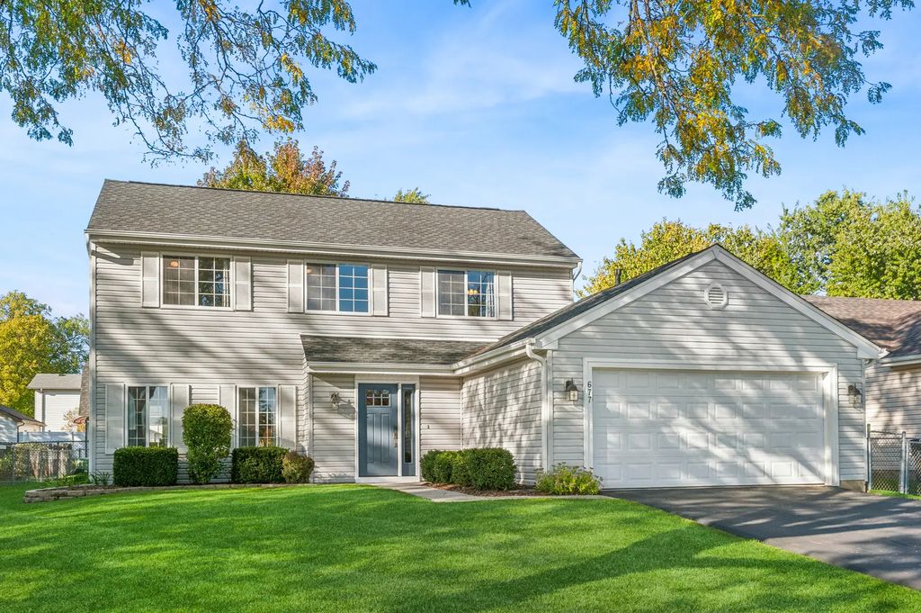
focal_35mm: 32
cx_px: 460
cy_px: 306
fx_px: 818
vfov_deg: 41.1
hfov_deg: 58.8
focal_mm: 32
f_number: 8
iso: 400
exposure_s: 1/1000
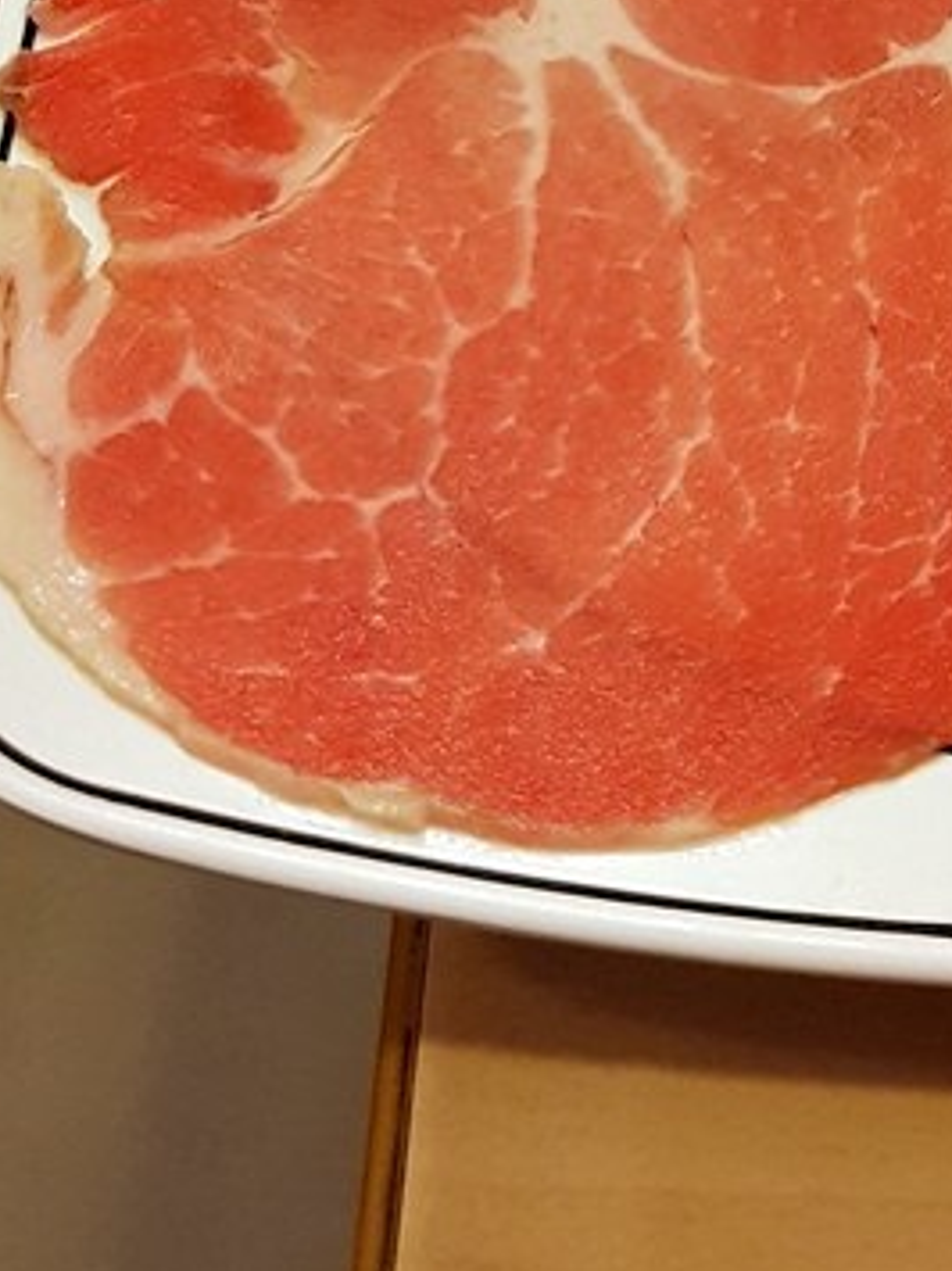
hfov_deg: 20.7
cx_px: 1147
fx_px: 2422
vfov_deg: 25.9
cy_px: -304
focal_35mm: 66
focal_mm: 4.2
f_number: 1.7
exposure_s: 1/30
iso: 160
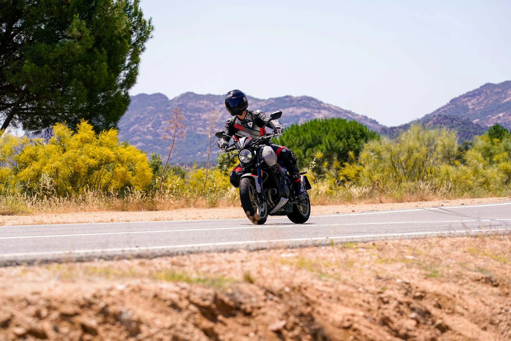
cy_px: 170
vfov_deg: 11.5
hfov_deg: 17.2
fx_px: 1689
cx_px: 256
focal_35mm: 119
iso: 400
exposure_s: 1/1600
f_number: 5.6
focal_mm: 119
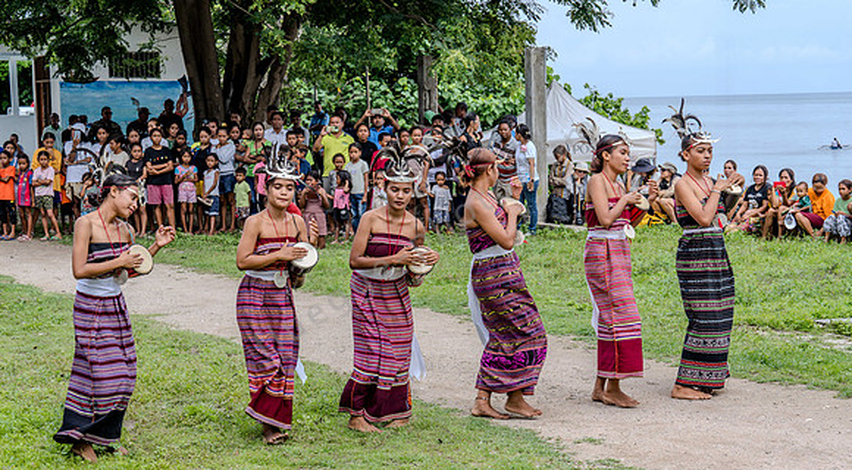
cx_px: 455
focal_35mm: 79
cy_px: 303
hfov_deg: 27.1
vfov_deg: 15.1
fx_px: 1767
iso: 200
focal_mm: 70
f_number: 6.3
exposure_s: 1/200
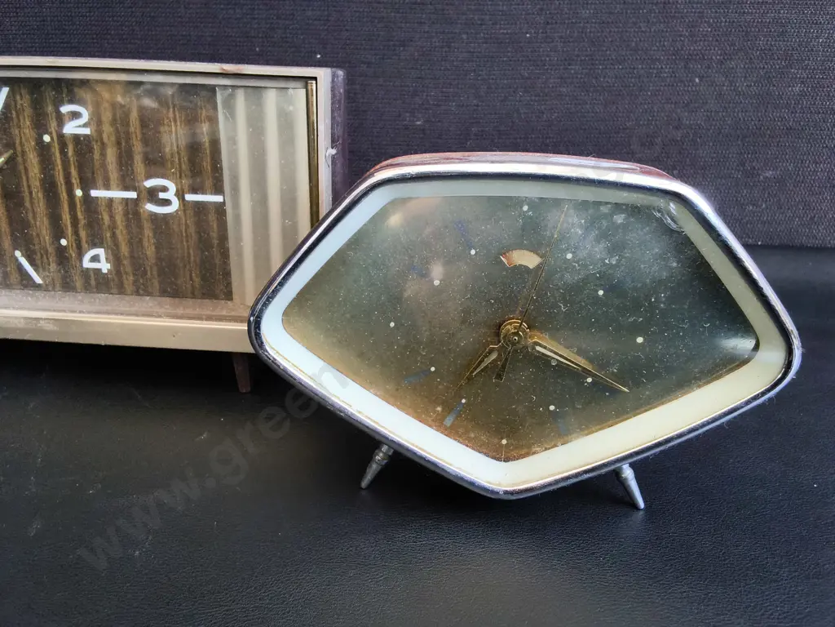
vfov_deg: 51.4
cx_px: 418
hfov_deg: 65.3
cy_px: 314
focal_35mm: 27
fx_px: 651
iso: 200
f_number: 2
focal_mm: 2.87
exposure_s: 1/100
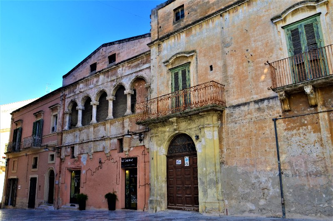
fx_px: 249
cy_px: 110
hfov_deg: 67.5
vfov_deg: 47.7
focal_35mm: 27
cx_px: 166
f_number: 10
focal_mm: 18
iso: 400
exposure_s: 1/50
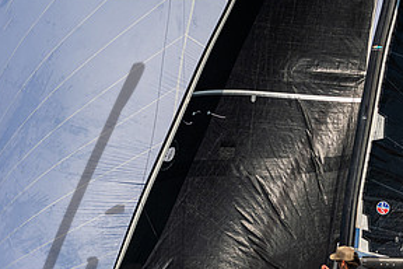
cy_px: 263
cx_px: 344
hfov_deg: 7.0
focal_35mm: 292
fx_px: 3269
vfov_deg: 4.7
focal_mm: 145
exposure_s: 1/3200
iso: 400
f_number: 8
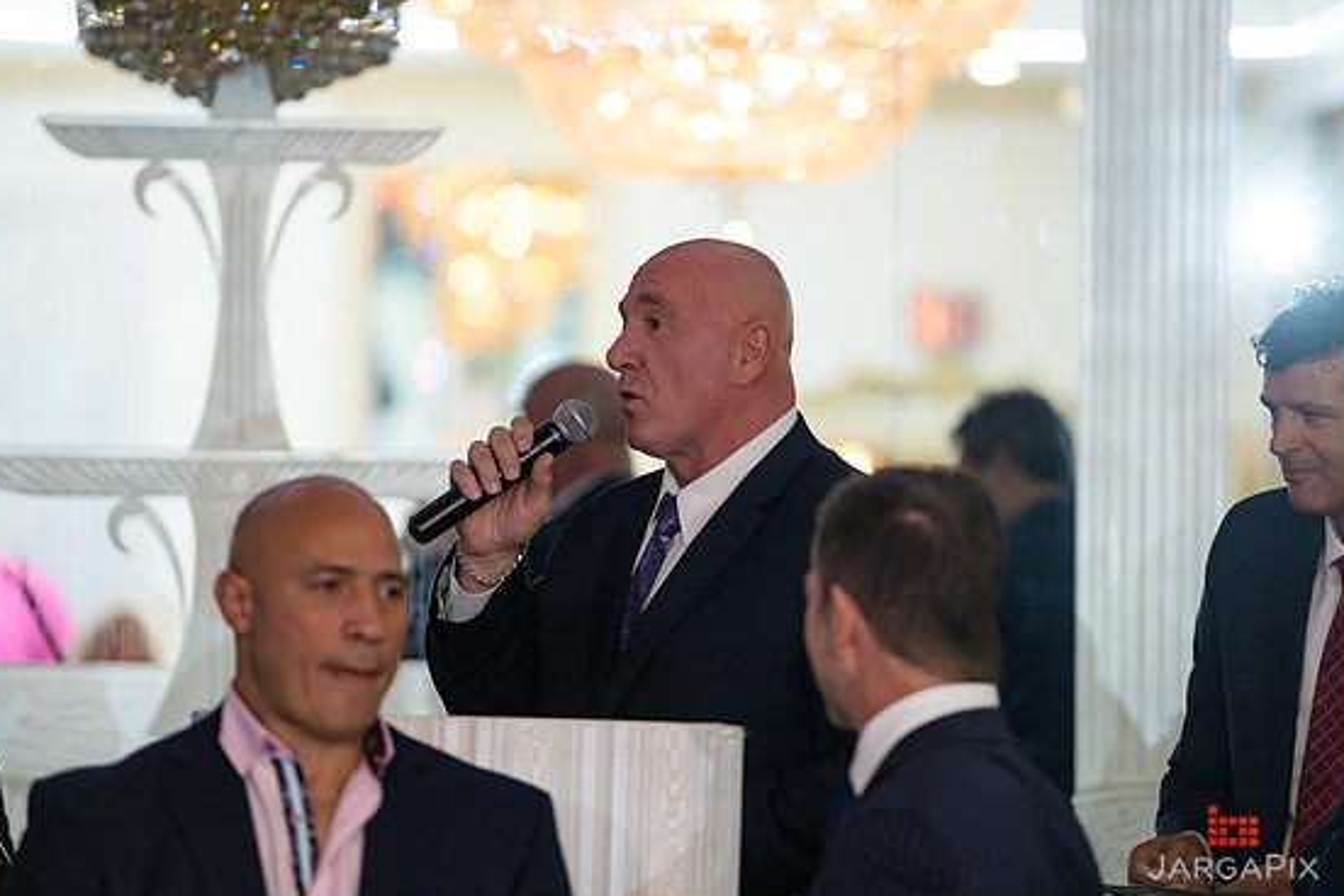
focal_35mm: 205
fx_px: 7653
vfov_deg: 6.7
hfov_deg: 10.0
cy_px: 461
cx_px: 674
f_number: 3.2
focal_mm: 195
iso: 1000
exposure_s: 1/125
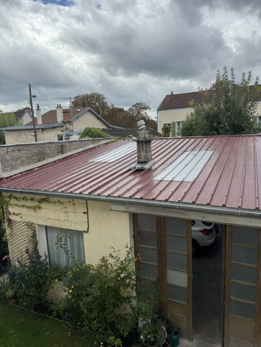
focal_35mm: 24
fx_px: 241
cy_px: 174
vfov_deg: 71.6
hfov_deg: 56.8
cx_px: 130
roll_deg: +1.1
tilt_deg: -5.8
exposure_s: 1/3096
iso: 80
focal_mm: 6.76
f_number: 1.78
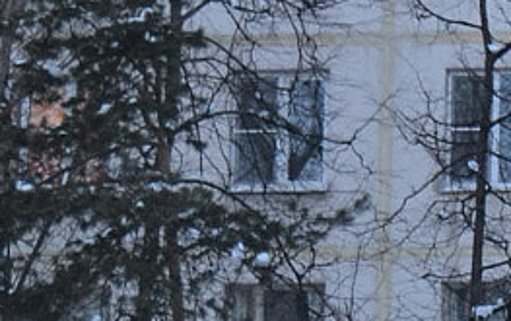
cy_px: 706
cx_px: 1014
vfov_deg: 5.0
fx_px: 3625
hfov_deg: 7.7
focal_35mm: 260
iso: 400
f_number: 4.5
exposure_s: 1/15
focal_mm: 28
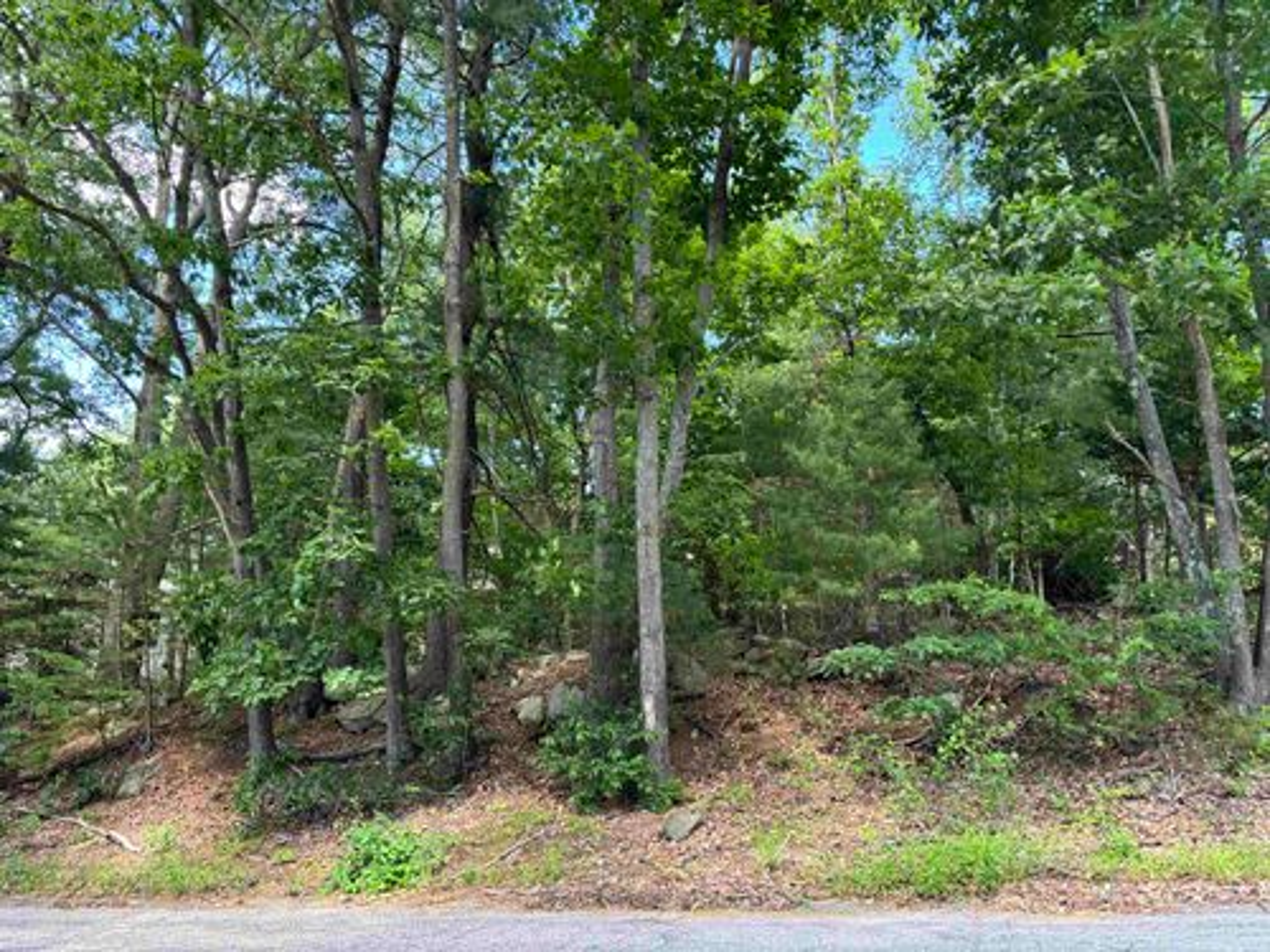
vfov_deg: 53.1
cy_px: 476
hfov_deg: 67.3
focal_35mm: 26
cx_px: 635
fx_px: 954
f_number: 1.6
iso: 100
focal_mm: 5.96
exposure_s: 1/121
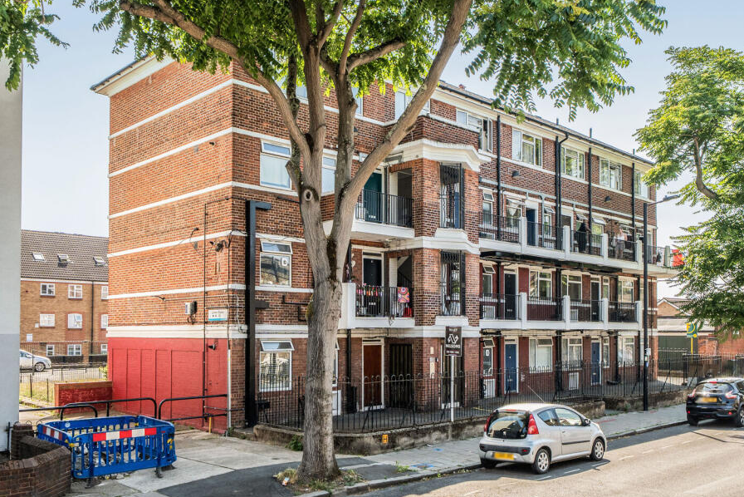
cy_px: 252
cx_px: 404
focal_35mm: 32
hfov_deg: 58.6
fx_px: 662
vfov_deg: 41.1
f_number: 8
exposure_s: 1/400
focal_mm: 19
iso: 400
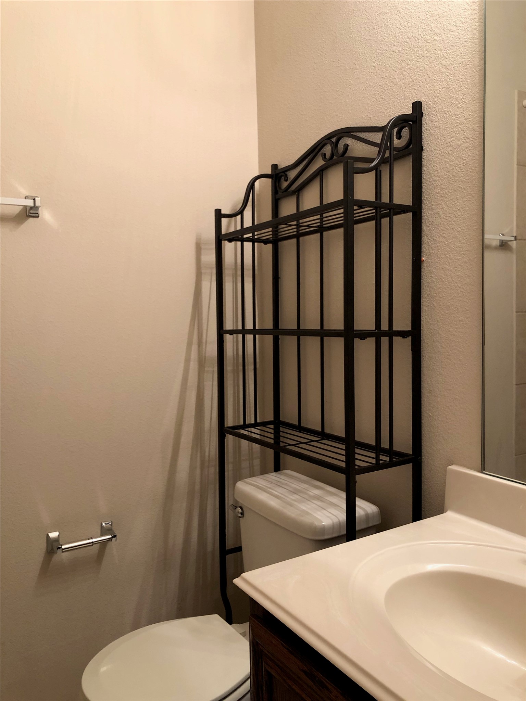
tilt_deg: -4.3
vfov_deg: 63.4
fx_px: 567
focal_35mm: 28
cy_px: 350
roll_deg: +0.4
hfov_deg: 49.7
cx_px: 263
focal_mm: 3.99
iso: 40
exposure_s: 1/15
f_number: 1.8
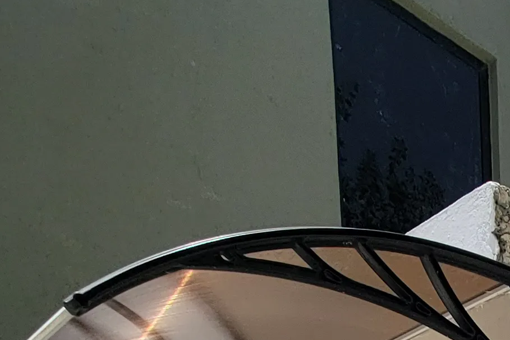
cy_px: 941
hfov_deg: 24.3
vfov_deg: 12.6
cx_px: 803
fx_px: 850
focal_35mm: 60
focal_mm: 2.2
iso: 50
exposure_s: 1/1920
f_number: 2.2
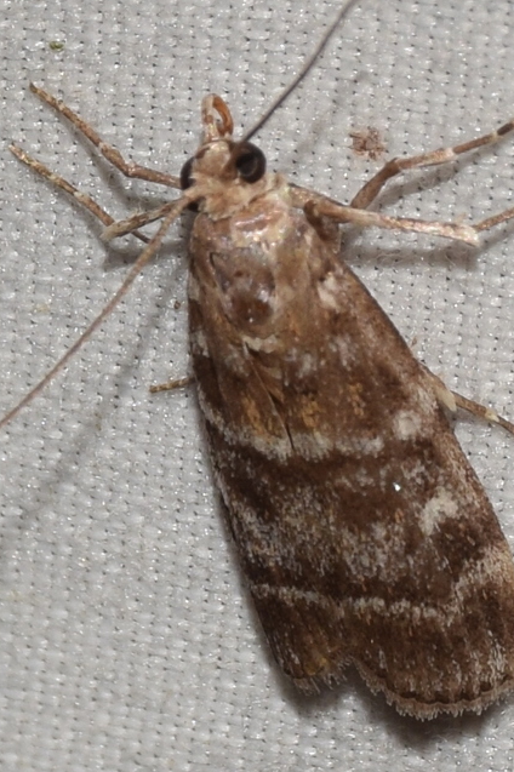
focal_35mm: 316
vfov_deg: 6.5
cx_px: 363
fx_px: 6775
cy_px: 385
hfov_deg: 4.3
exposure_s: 1/160
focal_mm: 140
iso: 100
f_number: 13
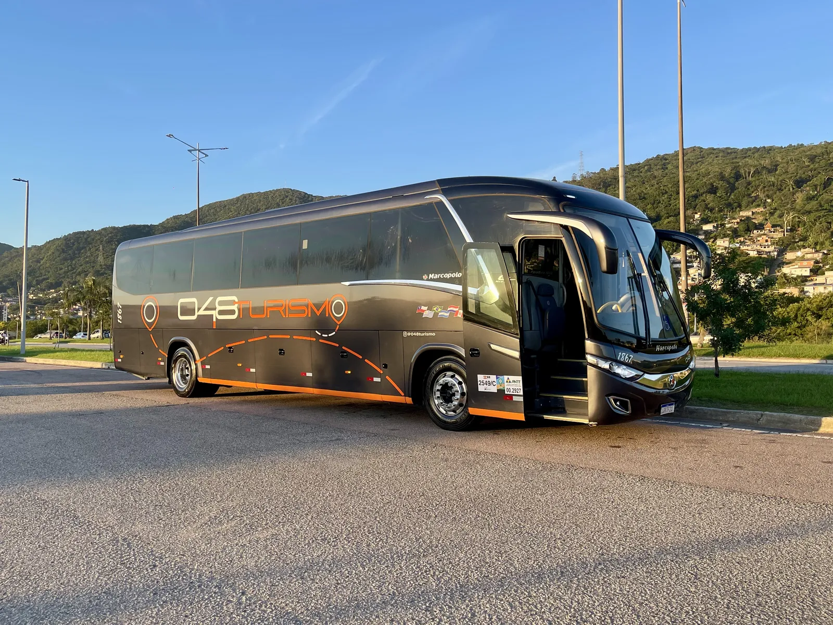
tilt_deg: +3.1
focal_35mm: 25
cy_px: 312
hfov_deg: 69.4
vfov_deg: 54.9
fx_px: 602
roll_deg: -0.7
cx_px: 416
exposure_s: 1/696
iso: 32
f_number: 1.6
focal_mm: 5.1
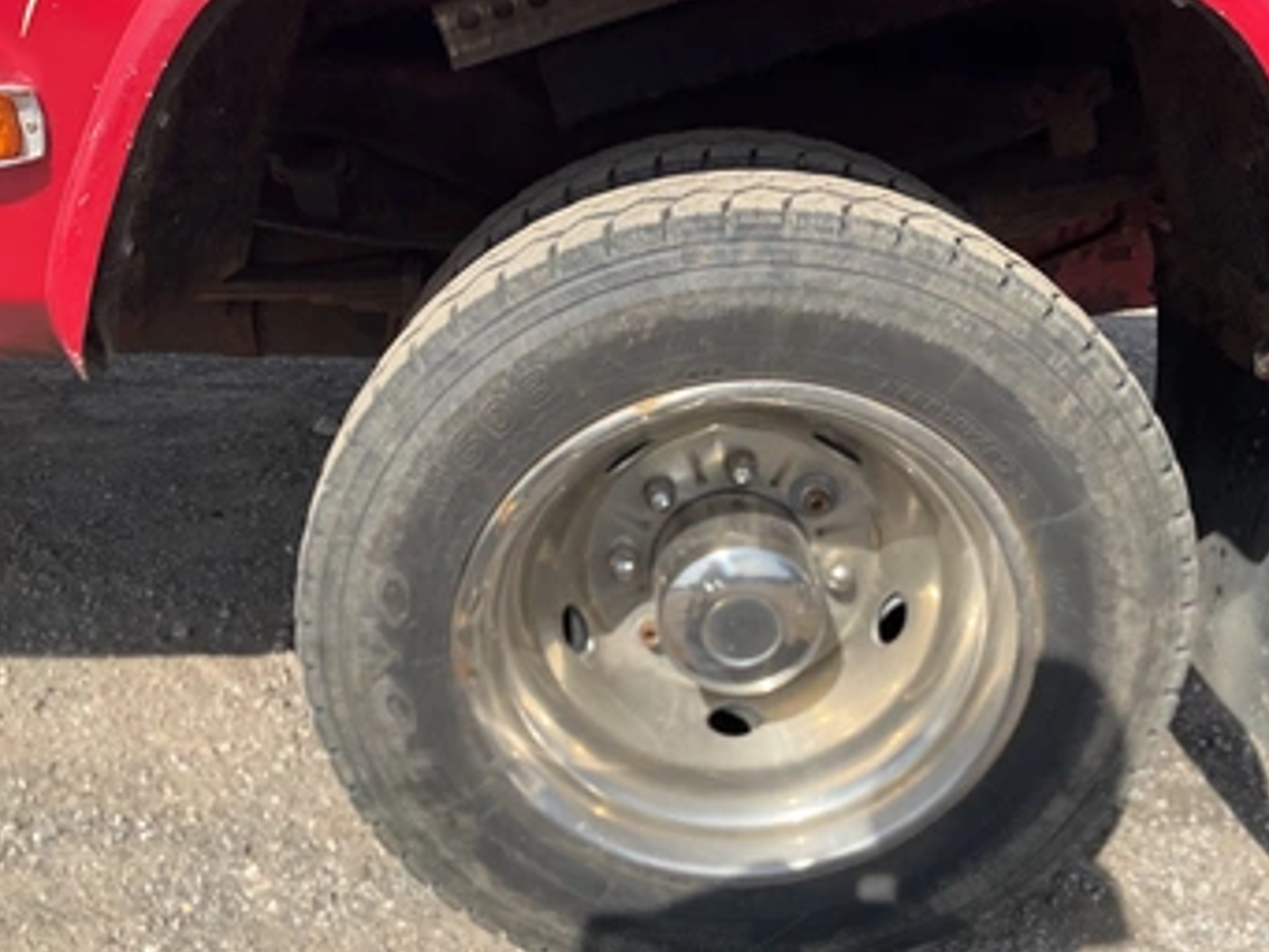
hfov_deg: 53.9
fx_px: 1247
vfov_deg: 41.8
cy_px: 532
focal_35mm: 34
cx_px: 655
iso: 25
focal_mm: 3
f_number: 1.8
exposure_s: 1/944
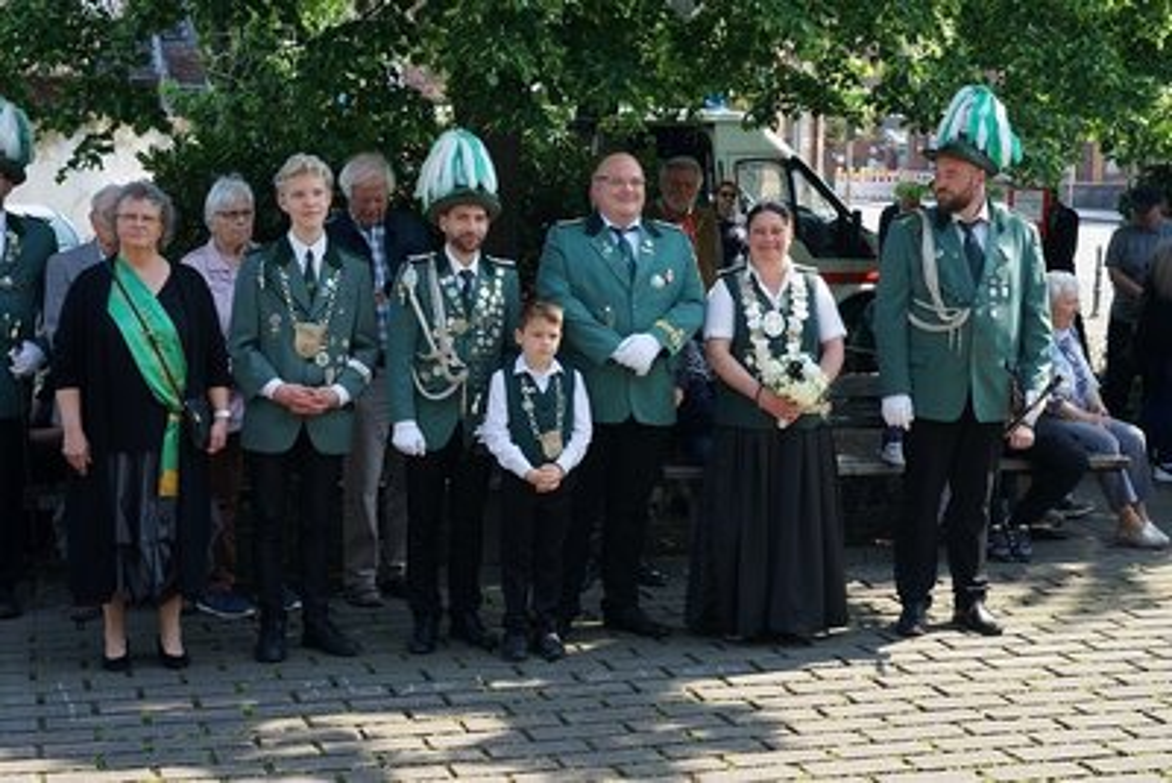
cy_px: 392
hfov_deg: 31.4
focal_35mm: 64
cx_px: 586
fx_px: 2084
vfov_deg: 21.3
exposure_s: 1/80
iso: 200
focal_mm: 64
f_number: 10
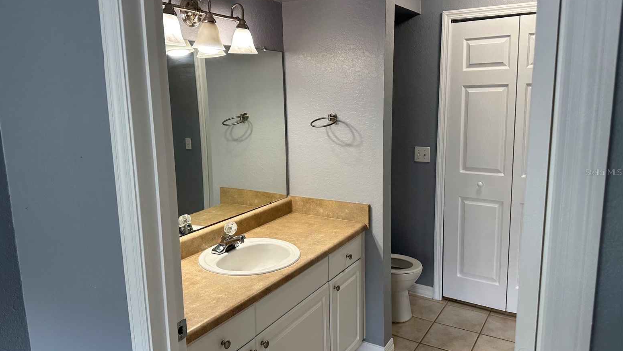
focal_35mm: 27
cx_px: 302
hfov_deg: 69.8
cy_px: 172
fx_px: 446
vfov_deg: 42.9
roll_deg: +0.4
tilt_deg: -10.3
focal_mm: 6.86
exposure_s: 1/120
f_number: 1.78
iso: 160
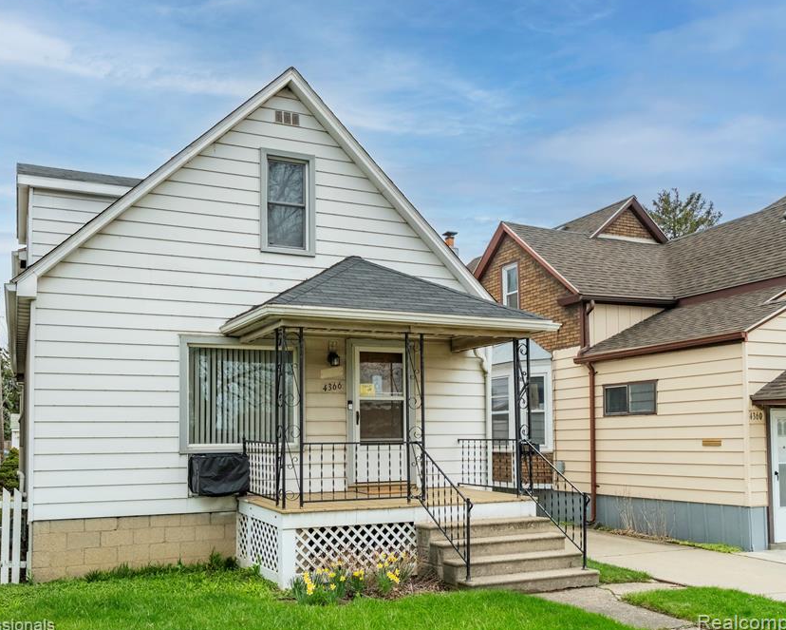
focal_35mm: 29
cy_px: 314
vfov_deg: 50.0
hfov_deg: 59.8
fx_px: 675
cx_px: 308
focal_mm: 16.7
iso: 500
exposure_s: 1/250
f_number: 7.1
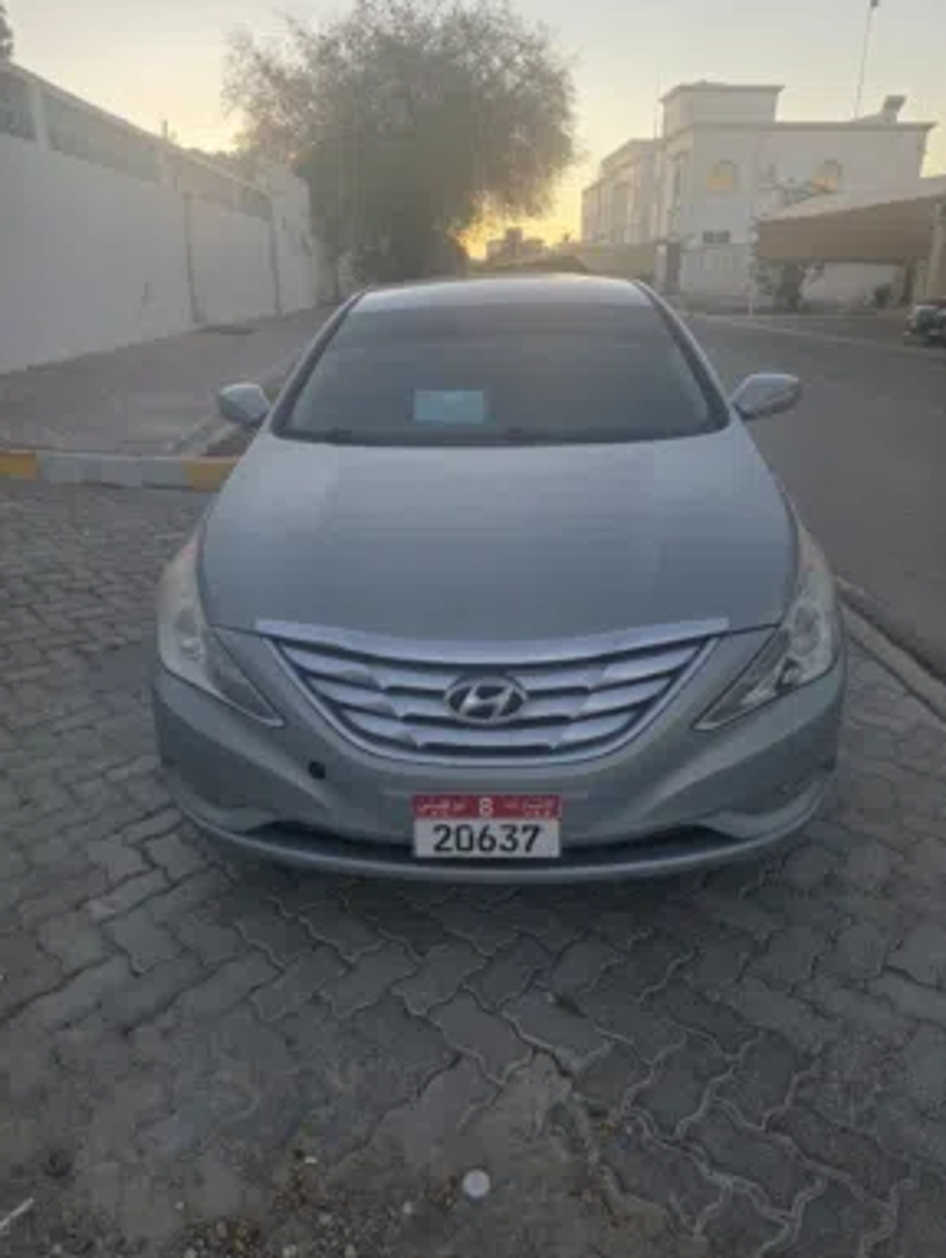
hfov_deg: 56.9
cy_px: 624
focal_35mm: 24
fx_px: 873
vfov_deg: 71.5
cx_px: 489
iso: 40
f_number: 1.7
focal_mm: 6.3
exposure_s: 1/180
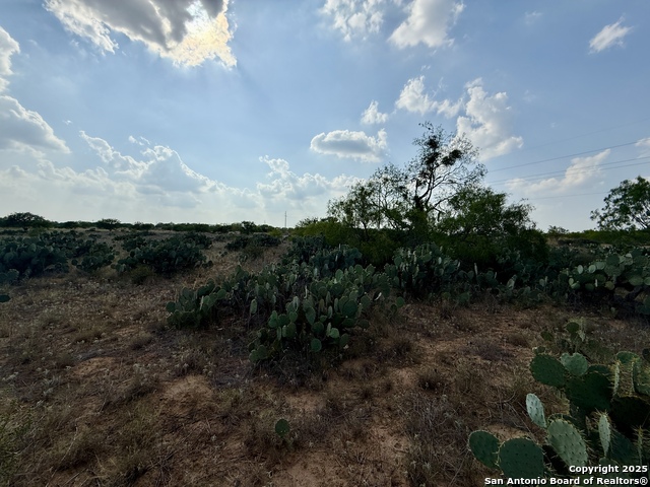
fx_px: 263
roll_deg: -1.1
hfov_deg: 102.1
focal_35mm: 14
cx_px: 325
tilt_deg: -0.4
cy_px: 244
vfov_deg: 85.7
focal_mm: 2.22
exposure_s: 1/6173
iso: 50
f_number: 2.2
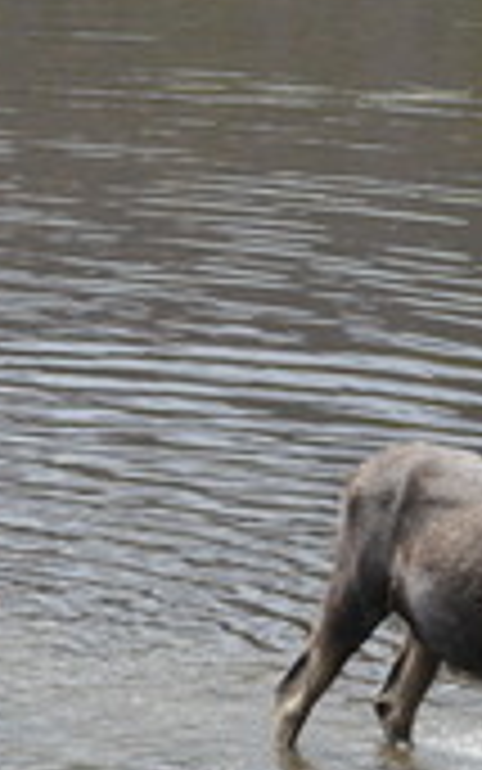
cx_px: 200
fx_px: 6825
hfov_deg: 4.0
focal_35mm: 325
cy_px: 18
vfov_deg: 6.4
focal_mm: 70
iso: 800
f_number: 4.5
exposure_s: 1/1250
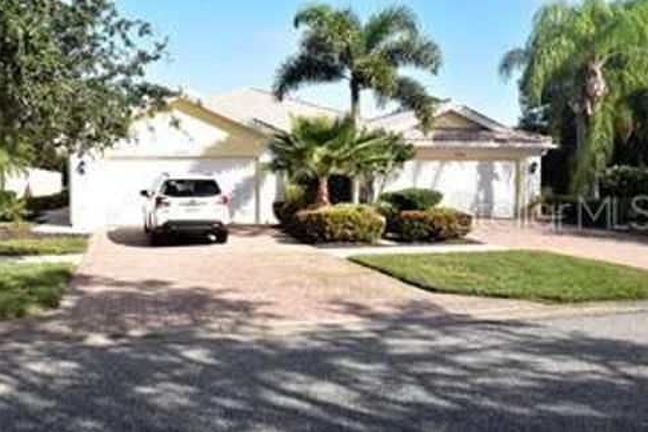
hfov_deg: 51.9
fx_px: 666
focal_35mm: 37
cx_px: 331
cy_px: 211
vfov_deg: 35.9
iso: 320
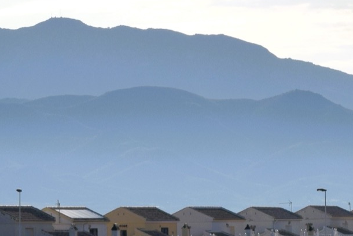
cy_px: 146
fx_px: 2121
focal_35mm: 216
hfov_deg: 9.5
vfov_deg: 6.4
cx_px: 163
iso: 200
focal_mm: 55
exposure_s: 1/800
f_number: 14
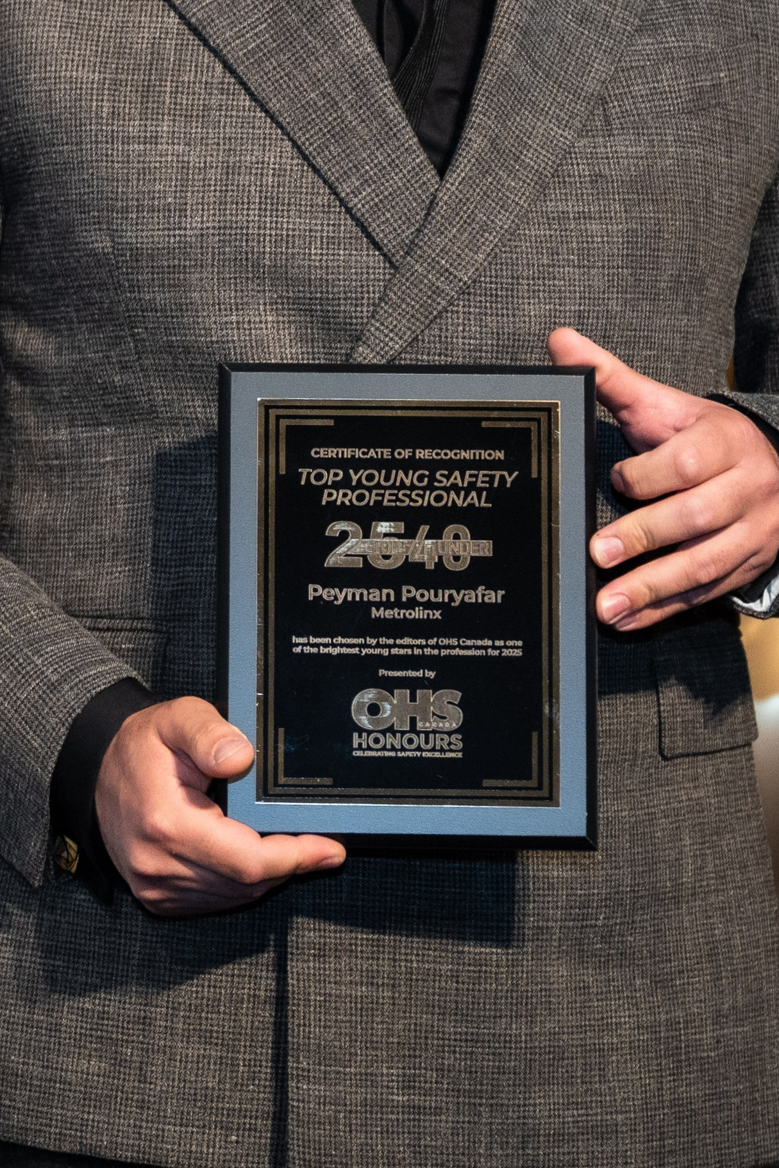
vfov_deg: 9.9
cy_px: 47
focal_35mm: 207
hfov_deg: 6.6
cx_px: -287
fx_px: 6717
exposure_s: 1/200
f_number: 2.5
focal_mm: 62
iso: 1000
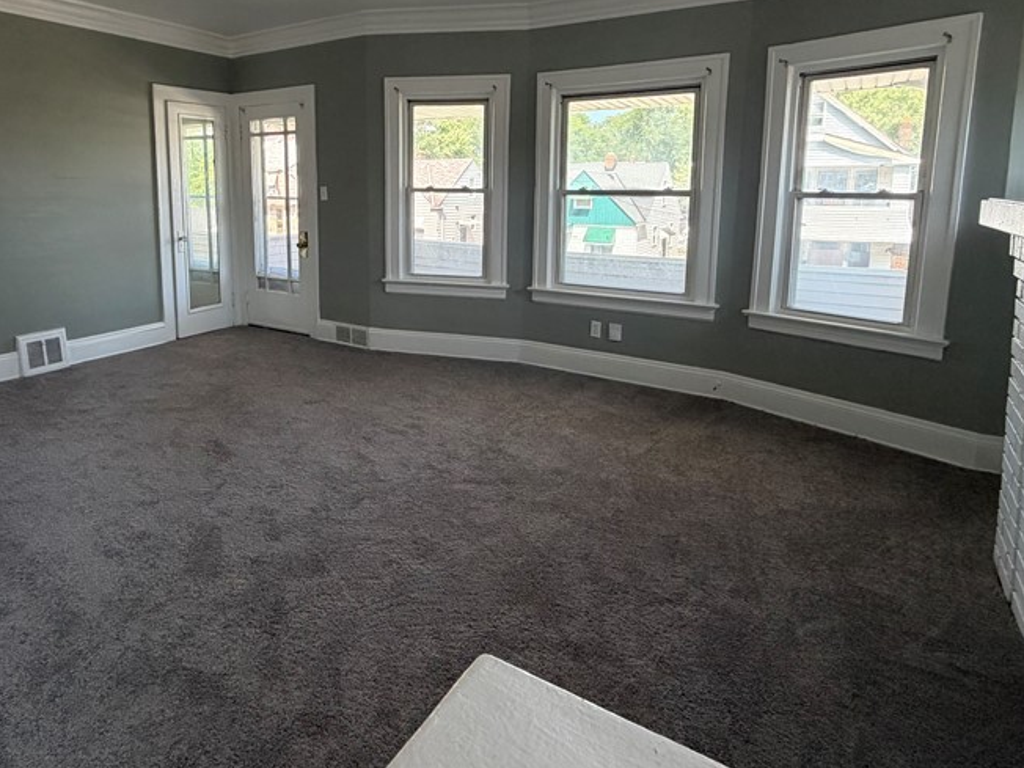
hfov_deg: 75.8
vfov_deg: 59.9
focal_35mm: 22
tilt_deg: -8.7
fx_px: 651
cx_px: 424
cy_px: 267
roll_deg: +0.3
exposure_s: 1/121
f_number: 2.2
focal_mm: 2.22
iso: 200
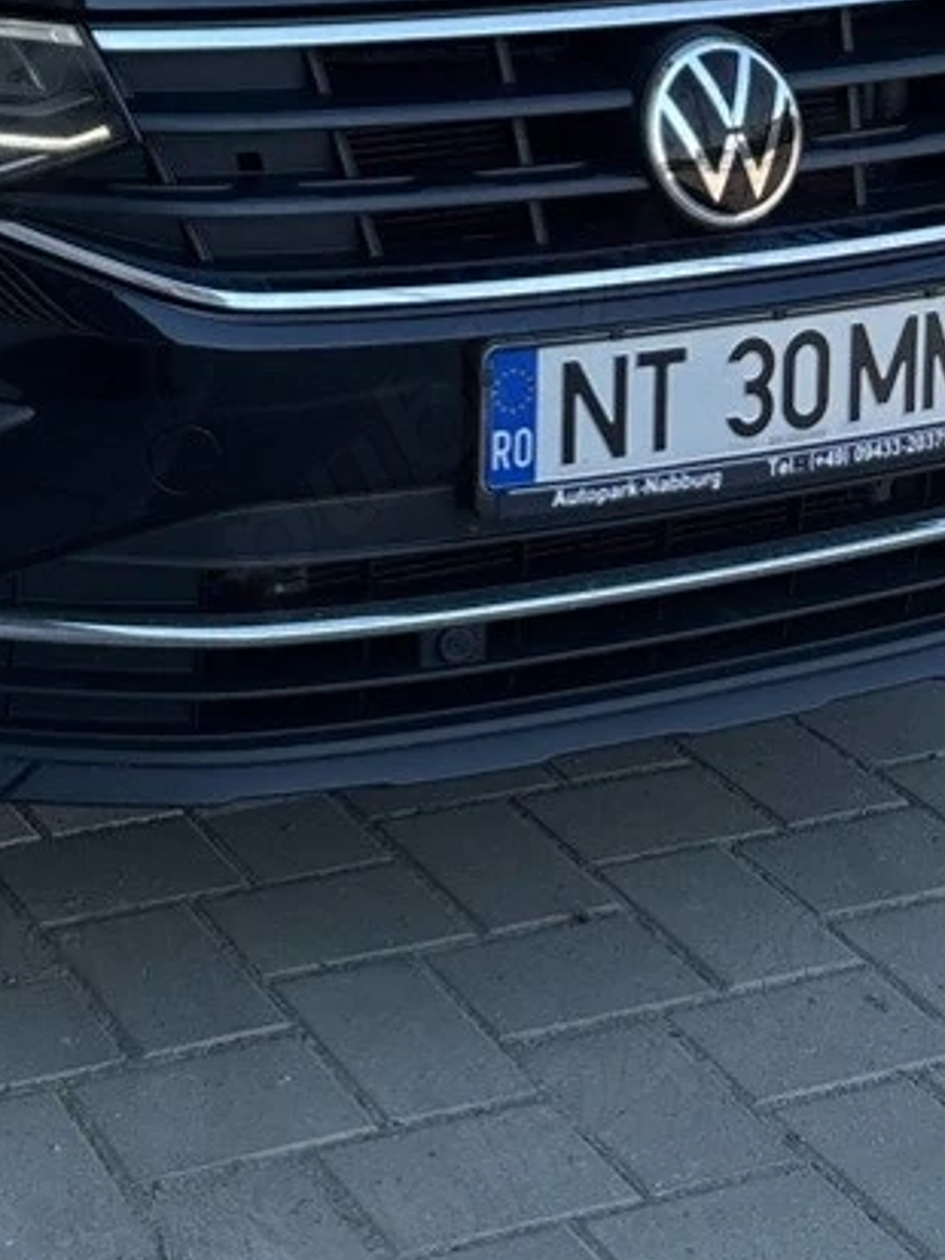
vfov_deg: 21.3
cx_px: -43
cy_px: -323
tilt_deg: -6.5
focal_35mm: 84
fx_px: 3056
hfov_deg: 17.1
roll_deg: +0.5
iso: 50
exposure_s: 1/1901
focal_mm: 5.96
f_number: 1.6
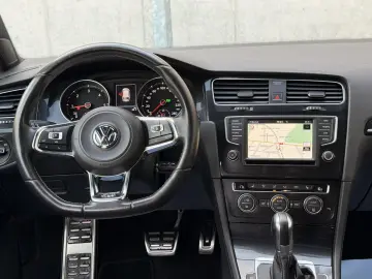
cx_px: 186
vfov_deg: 30.3
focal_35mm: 48
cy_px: 140
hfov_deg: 39.7
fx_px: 516
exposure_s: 1/109
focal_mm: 6.76
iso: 100
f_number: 1.78
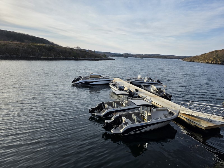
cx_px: 112
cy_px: 84
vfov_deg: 58.9
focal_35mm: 23
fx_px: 149
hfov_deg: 73.9
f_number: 1.7
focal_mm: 6.3
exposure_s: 1/3160
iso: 80
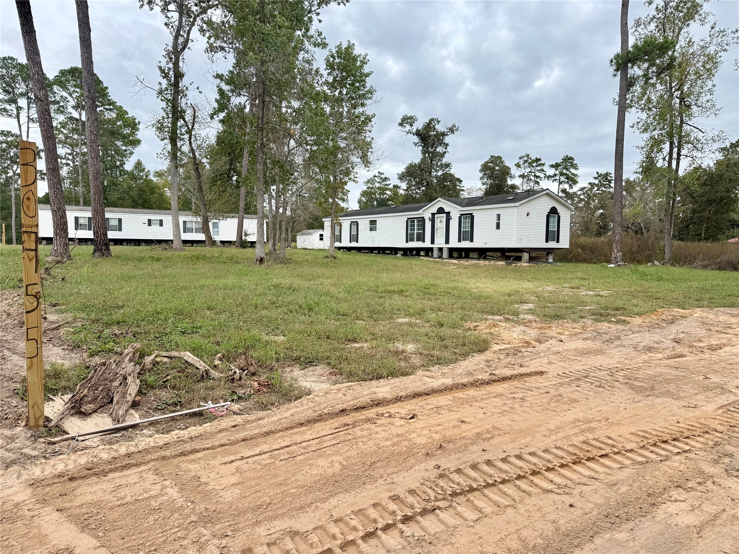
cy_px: 277
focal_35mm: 24
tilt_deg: -2.8
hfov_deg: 71.6
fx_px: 512
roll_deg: -0.2
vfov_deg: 56.8
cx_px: 370
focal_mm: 6.76
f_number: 1.78
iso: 80
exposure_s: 1/931
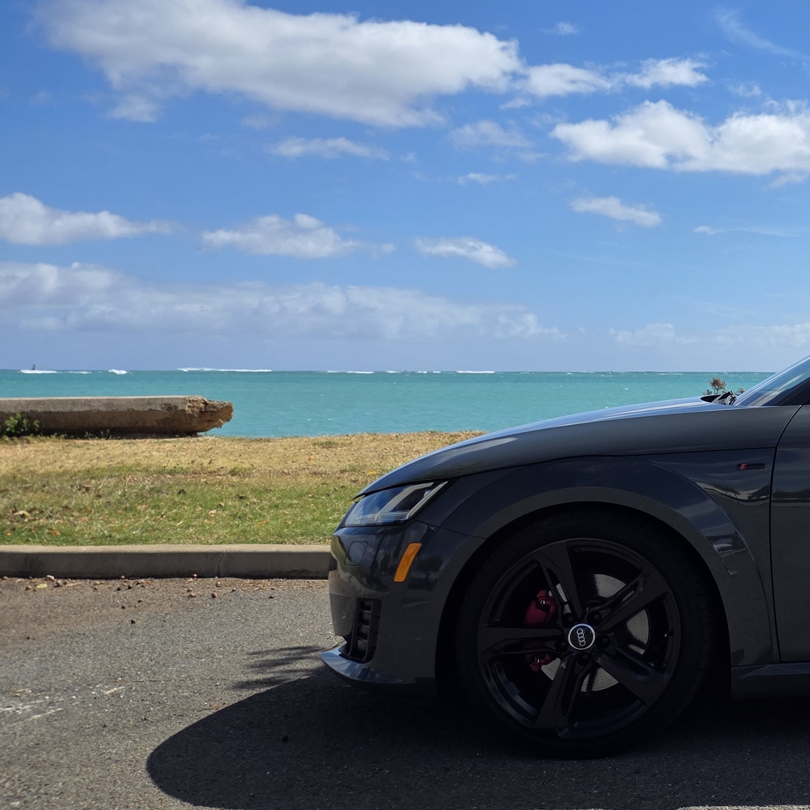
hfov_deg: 27.2
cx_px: 1044
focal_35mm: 53
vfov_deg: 32.0
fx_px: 1403
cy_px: 297
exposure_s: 1/7944
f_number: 1.7
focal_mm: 6.25
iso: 80
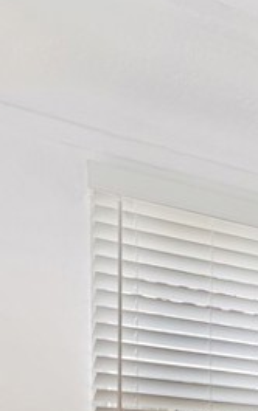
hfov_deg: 18.9
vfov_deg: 27.7
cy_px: 516
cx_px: 348
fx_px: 708
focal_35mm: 63
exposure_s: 1/20
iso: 320
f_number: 9
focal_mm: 16
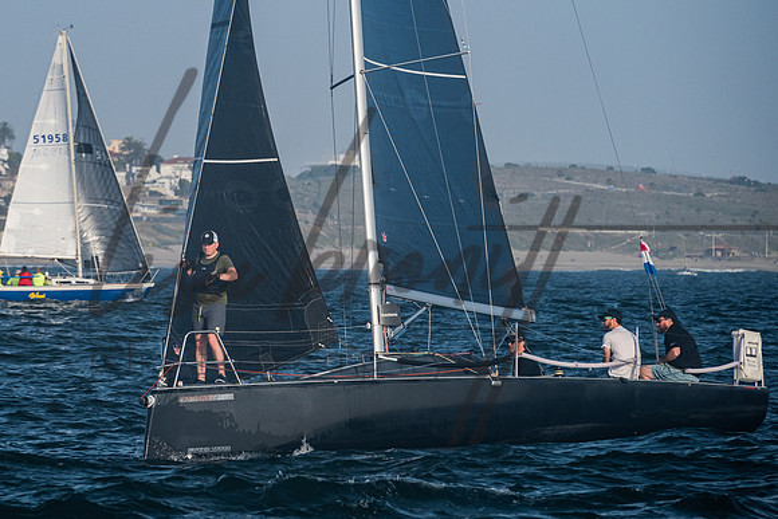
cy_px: 199
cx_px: 199
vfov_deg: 4.5
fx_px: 6571
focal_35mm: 304
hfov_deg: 6.8
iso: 400
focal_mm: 200
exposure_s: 1/1000
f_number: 8
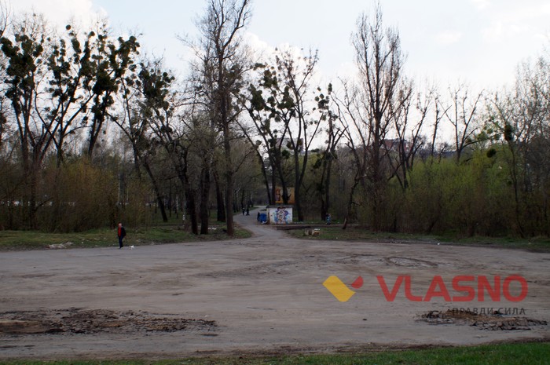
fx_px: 641
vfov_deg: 31.8
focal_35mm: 42
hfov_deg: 46.4
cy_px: 182
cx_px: 275
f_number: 11
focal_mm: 28
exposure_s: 1/50
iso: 100
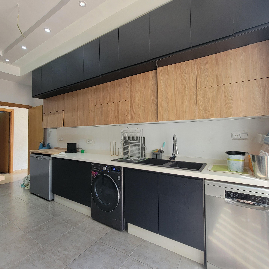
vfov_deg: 87.4
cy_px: 129
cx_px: 118
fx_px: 141
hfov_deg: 87.0
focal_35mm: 16
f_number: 2.2
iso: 80
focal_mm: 2.2
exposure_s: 1/50
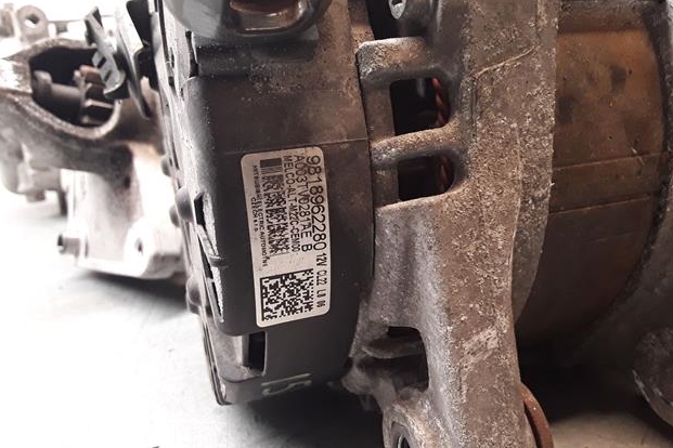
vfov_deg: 43.6
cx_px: 339
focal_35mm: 30
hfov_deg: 61.9
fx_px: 561
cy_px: 227
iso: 100
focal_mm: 2.91
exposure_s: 1/20
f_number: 1.9
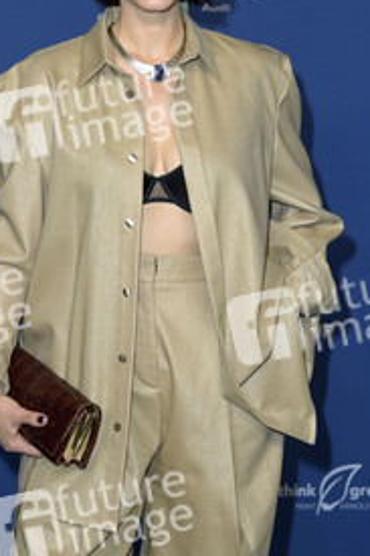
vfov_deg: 20.0
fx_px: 1574
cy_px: 216
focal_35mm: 102
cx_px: 148
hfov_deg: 13.4
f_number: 5.6
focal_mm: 70
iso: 800
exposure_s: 1/250
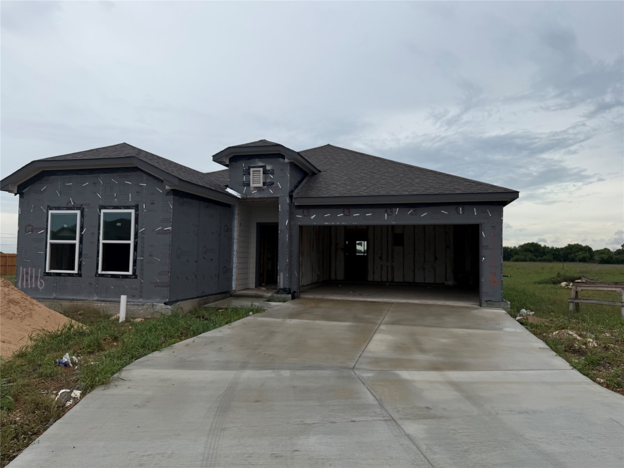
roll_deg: -0.9
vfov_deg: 56.8
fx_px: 433
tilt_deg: +2.0
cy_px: 234
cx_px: 312
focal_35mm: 24
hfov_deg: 71.6
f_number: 1.78
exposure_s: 1/4167
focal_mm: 6.76
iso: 80
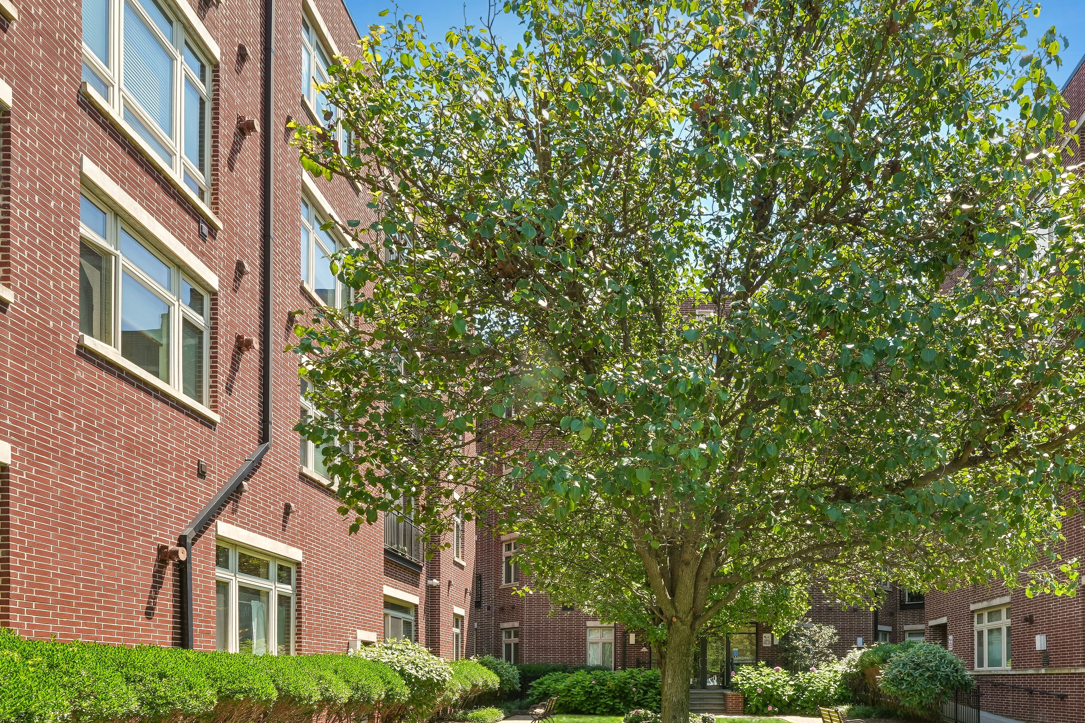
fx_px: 723
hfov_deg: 72.5
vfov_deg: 46.8
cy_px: 676
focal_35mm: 24
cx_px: 677
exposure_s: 1/30
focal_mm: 12
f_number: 11
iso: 100
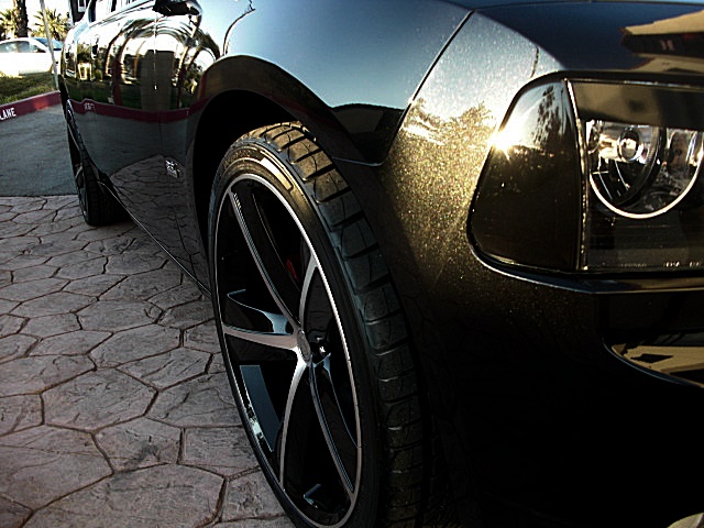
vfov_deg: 39.7
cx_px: 352
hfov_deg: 51.4
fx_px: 732
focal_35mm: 36
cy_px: 264
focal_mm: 6.3
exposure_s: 1/125
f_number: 2.8
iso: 100
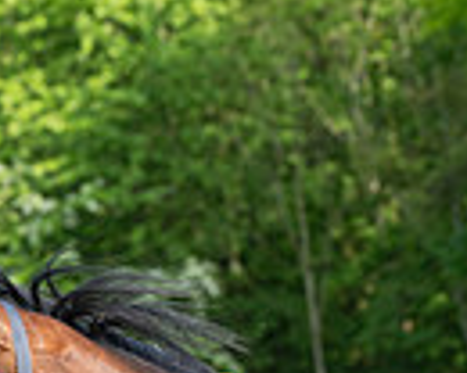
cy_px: 800
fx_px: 4713
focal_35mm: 341
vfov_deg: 4.5
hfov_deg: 5.7
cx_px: 424
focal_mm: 70
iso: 200
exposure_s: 1/500
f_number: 5
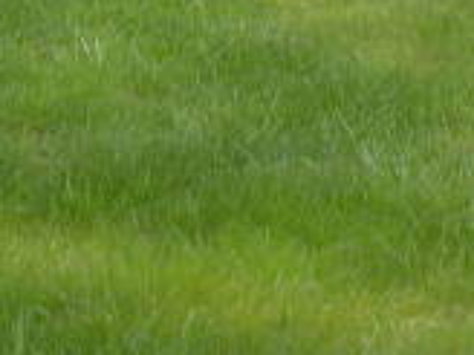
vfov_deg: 6.2
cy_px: -748
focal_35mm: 219
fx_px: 2999
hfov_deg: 9.0
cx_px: 231
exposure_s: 1/445
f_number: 3.5
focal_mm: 6.3
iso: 92
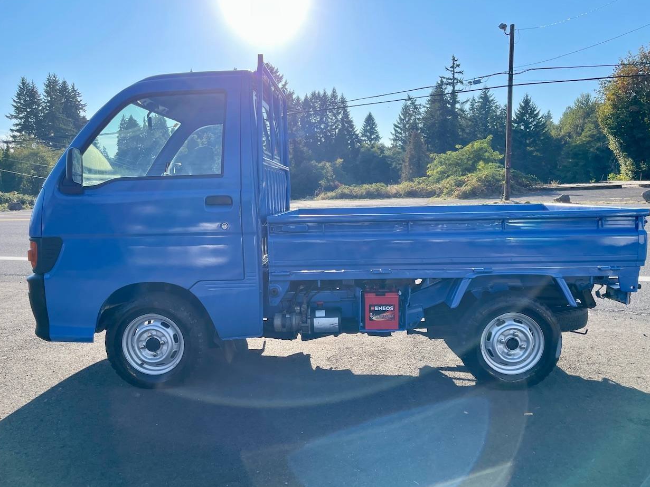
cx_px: 334
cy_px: 248
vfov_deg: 53.1
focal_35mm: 26
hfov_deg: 67.3
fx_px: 488
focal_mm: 5.1
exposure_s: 1/1439
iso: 32
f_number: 1.6
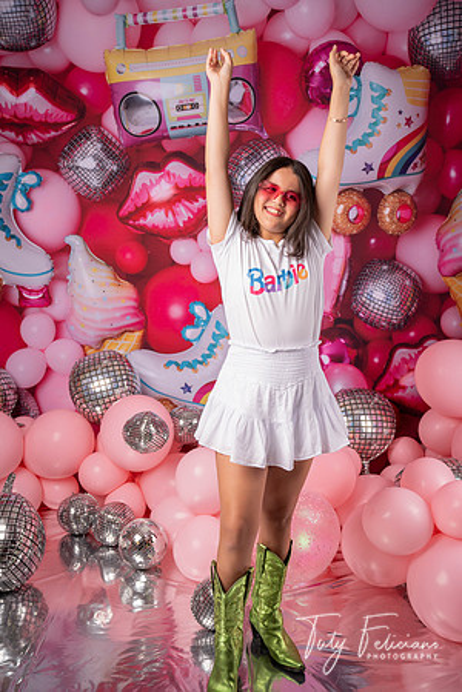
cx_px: 231
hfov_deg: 35.9
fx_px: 712
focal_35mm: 37
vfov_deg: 51.9
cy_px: 346
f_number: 4.5
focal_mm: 37
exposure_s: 1/200
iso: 125
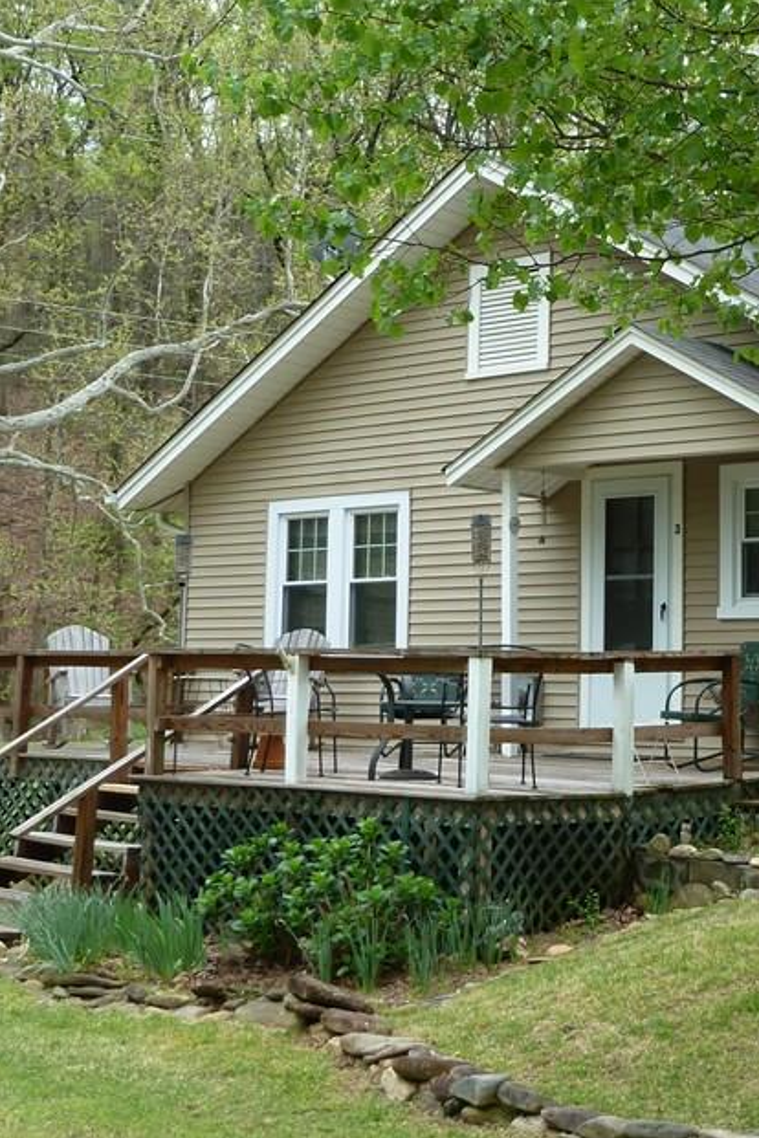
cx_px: 702
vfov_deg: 33.4
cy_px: 495
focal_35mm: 60
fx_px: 1897
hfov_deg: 22.0
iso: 80
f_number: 3.5
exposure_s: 1/60
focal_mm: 5.7
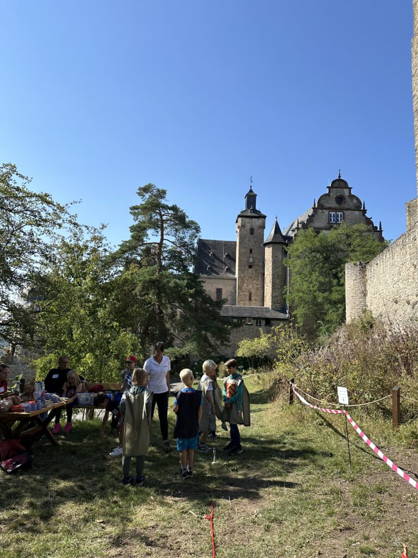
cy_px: 279
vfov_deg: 71.6
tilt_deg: +5.1
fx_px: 386
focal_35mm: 24
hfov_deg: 56.8
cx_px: 209
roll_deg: -2.0
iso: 80
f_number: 1.78
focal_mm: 6.86
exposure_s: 1/3717
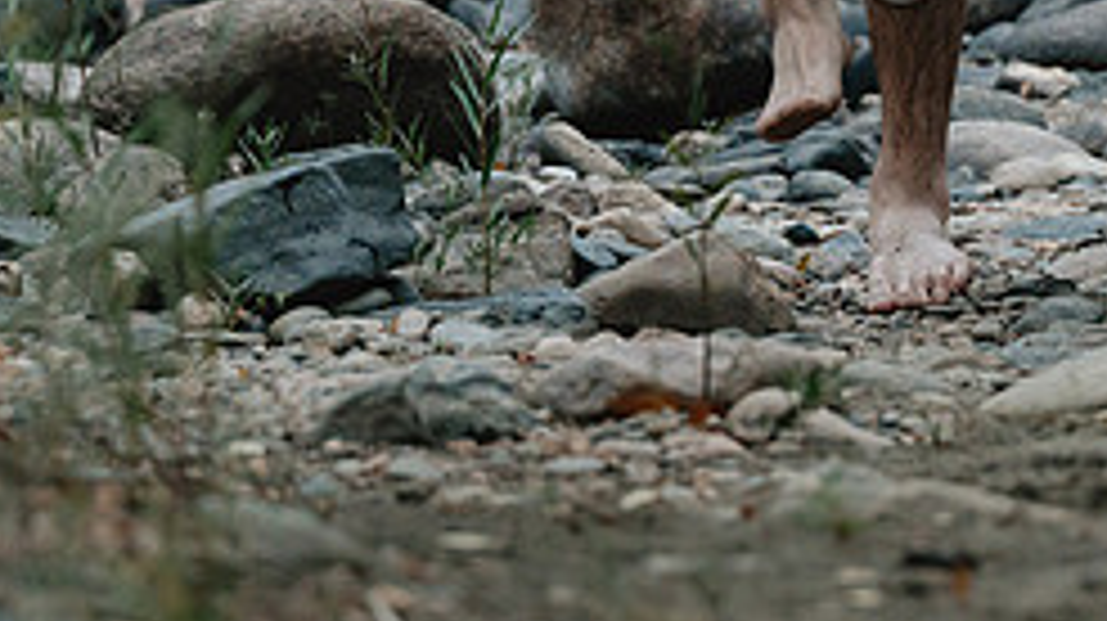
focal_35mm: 494
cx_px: 886
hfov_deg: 4.4
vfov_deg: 2.5
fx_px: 14491
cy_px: 52
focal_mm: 200
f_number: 3.5
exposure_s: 1/200
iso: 1600
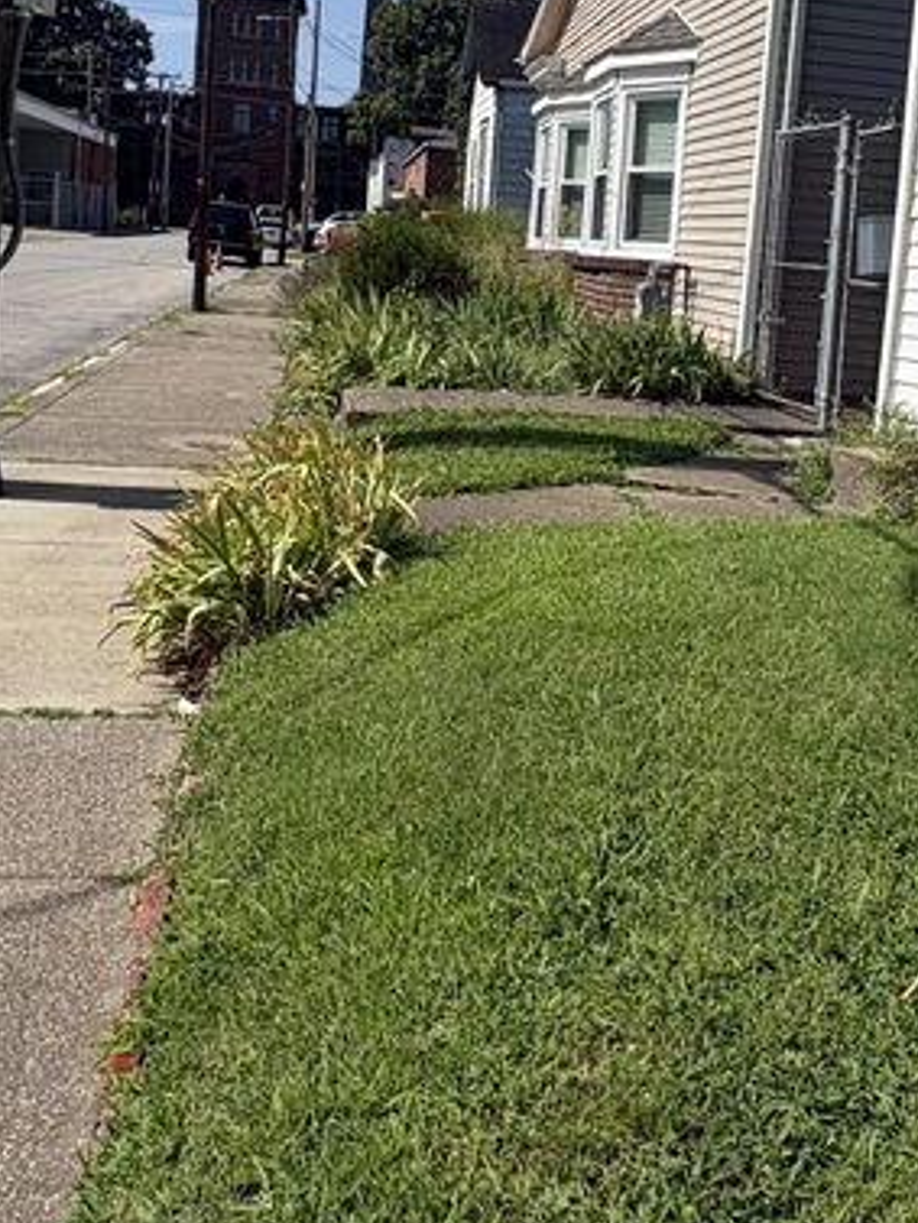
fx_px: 1343
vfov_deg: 47.4
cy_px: 328
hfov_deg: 37.7
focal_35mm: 38
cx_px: 513
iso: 50
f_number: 2.2
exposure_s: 1/2584
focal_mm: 2.22
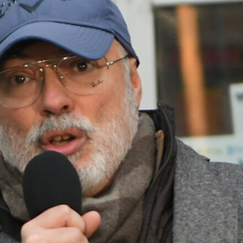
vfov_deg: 3.4
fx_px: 4114
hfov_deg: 3.4
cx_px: 154
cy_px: 293
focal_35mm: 518
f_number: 4
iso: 1000
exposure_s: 1/320
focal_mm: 70
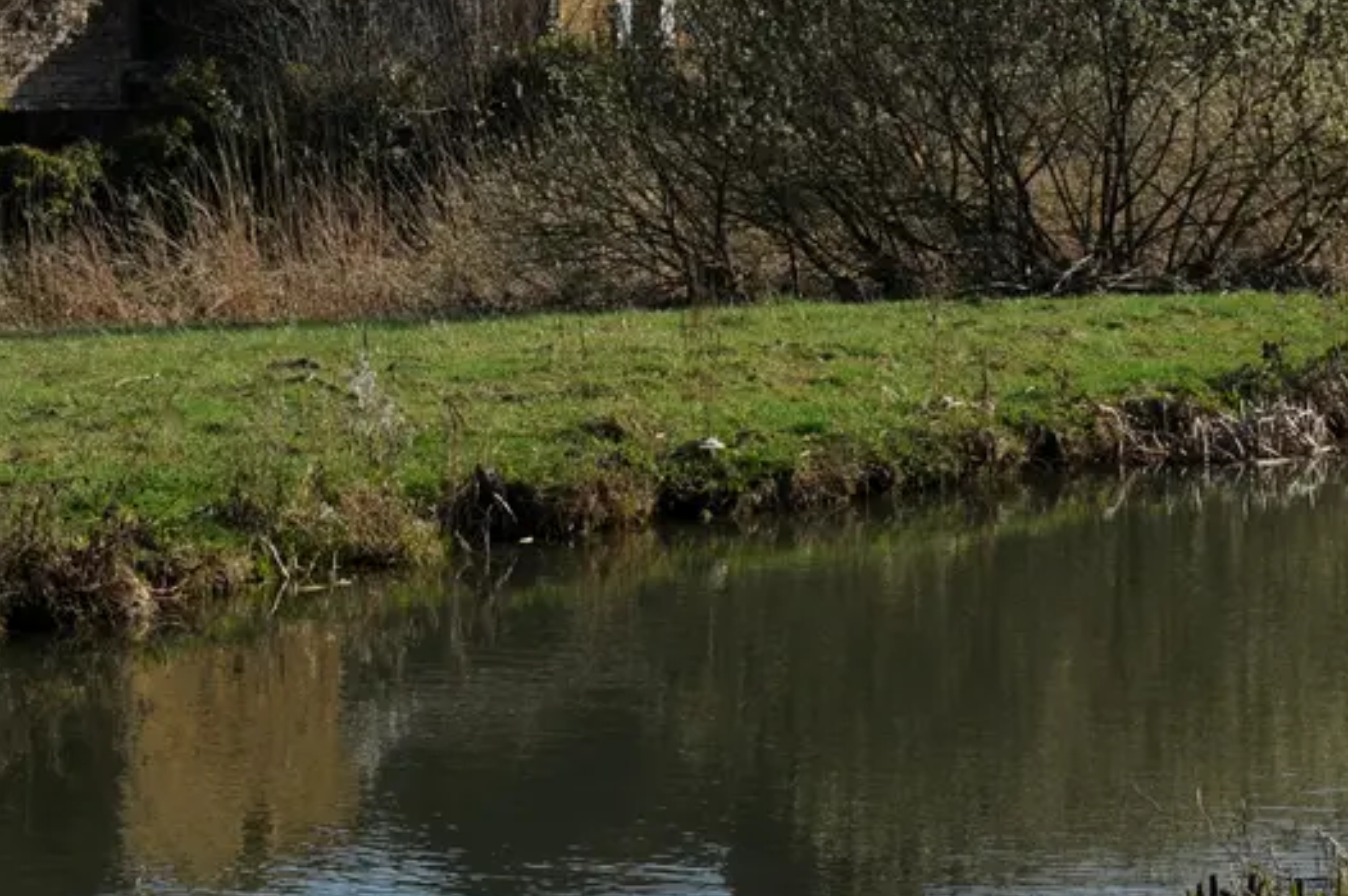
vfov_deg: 10.8
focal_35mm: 124
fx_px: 4640
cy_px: -179
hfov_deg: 16.5
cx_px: 738
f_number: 10
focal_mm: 34
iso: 200
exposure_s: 1/400
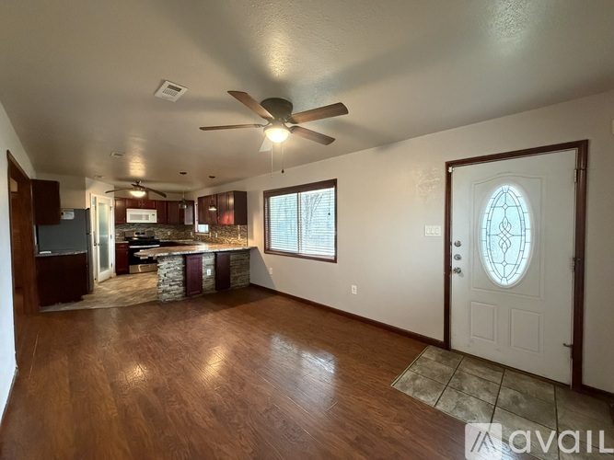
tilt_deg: -1.6
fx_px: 248
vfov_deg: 85.7
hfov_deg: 102.1
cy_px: 230
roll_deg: +0.2
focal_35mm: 14
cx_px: 307
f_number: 2.2
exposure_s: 1/60
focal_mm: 2.22
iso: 1000
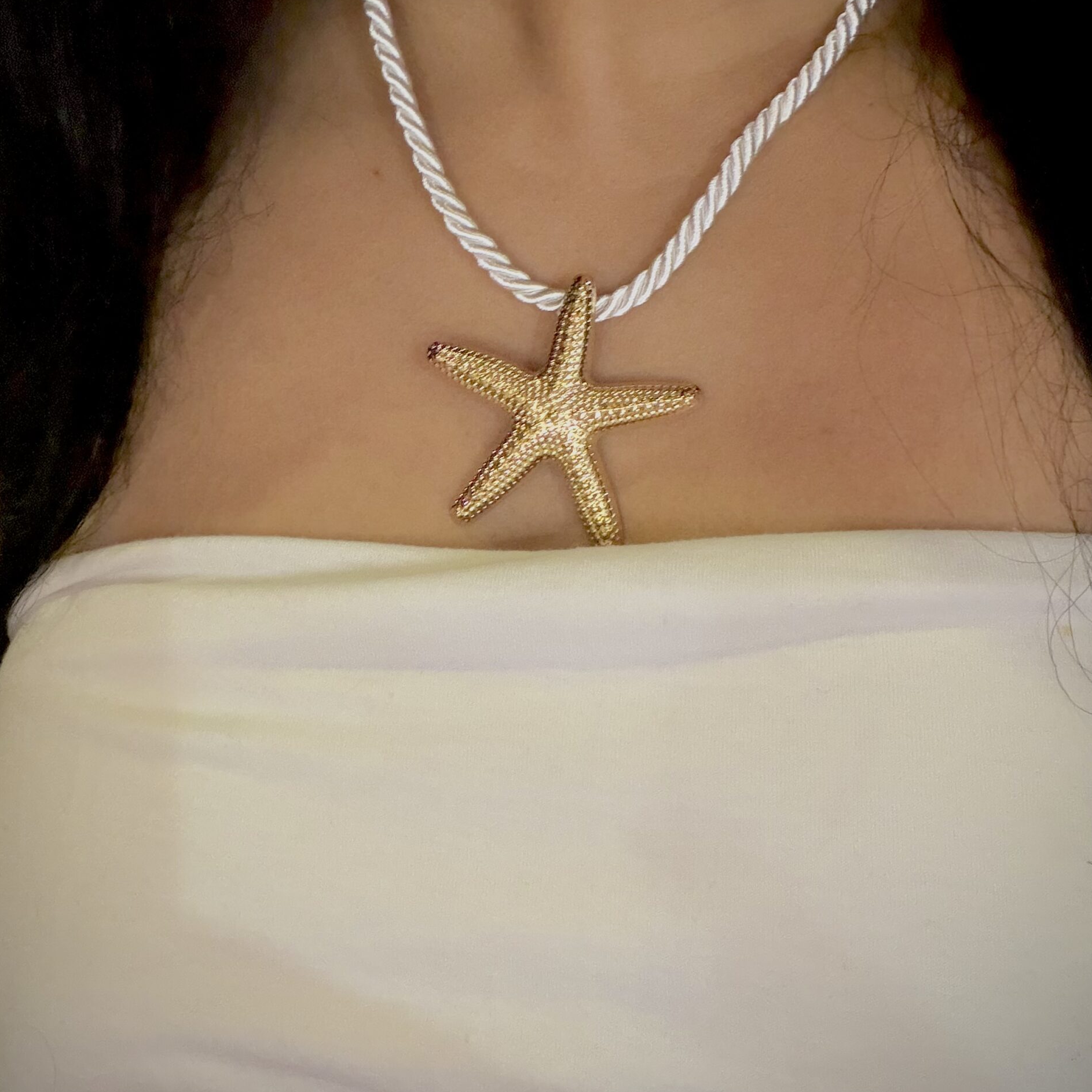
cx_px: 545
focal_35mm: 36
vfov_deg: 45.9
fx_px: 1285
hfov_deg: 46.0
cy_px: 466
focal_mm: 2.71
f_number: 1.9
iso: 400
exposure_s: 1/25
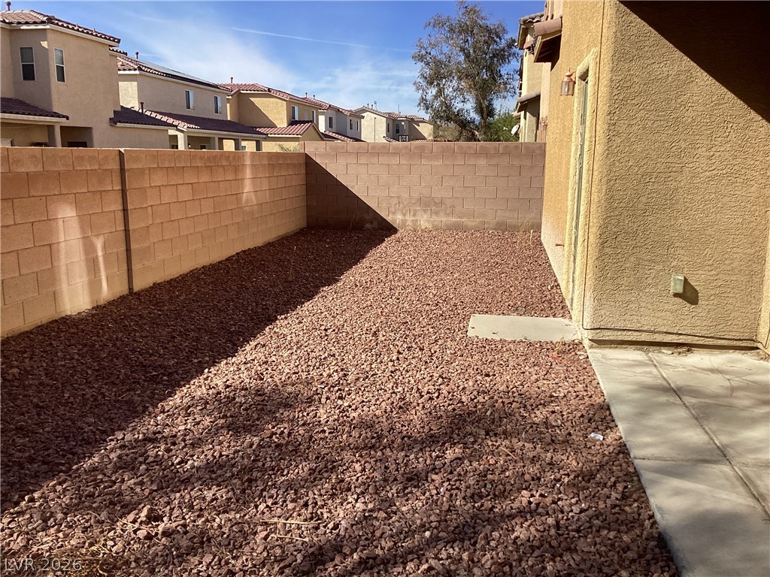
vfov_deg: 45.4
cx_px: 385
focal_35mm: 31
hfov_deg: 58.4
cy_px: 288
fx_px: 690
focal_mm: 3.3
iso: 25
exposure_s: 1/1253
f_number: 2.4
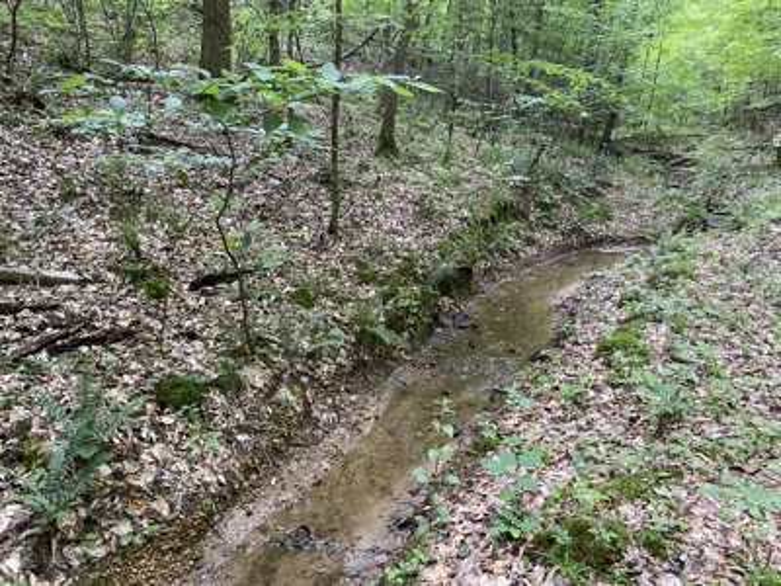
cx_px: 390
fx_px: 587
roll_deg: -2.6
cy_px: 293
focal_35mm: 26
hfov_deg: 67.3
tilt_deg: -14.7
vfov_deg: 53.1
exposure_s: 1/94
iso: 125
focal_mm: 4.25
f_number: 1.8
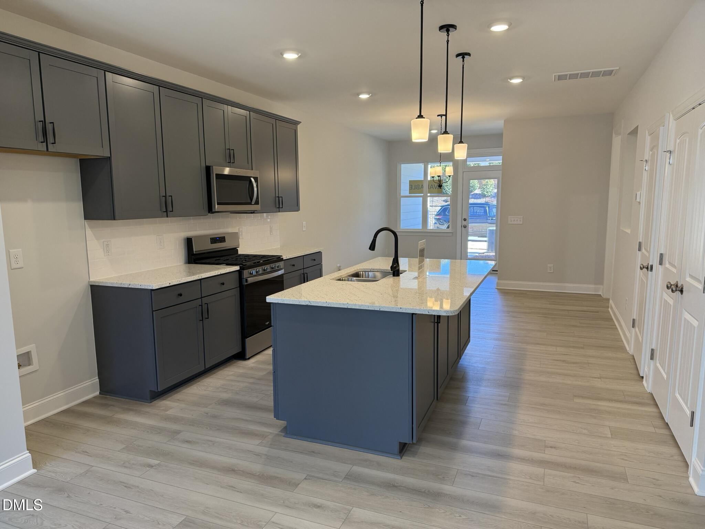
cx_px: 352
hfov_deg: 71.6
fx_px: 489
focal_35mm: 24
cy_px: 264
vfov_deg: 56.8
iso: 160
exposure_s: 1/152
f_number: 1.78
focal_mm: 6.76
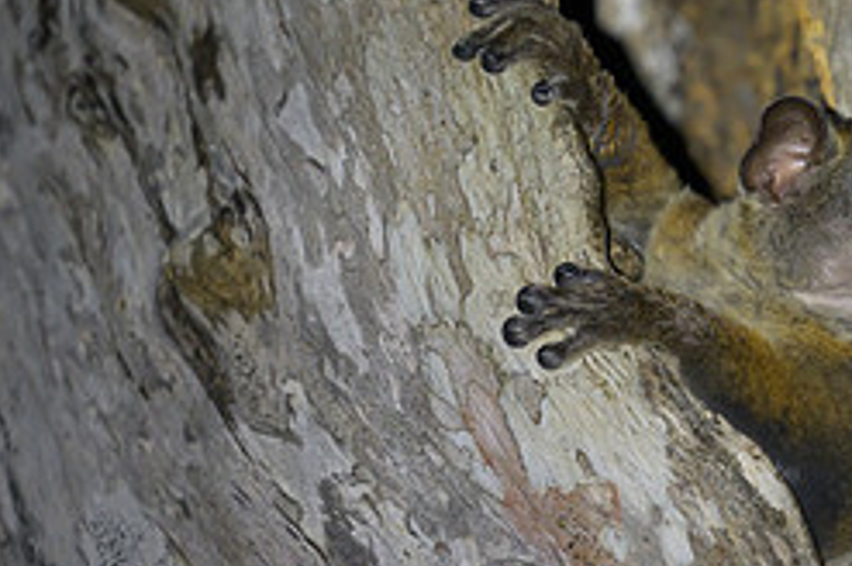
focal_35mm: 1248
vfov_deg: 1.1
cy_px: 191
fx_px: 29497
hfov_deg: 1.7
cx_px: 984
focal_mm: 400
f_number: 2.8
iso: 2000
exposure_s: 1/800
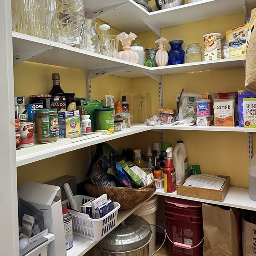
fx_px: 243
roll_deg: +1.1
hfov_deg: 55.6
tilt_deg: +0.4
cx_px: 128
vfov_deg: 55.1
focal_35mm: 29
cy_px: 100
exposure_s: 1/60
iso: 250
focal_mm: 6.86
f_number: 1.78
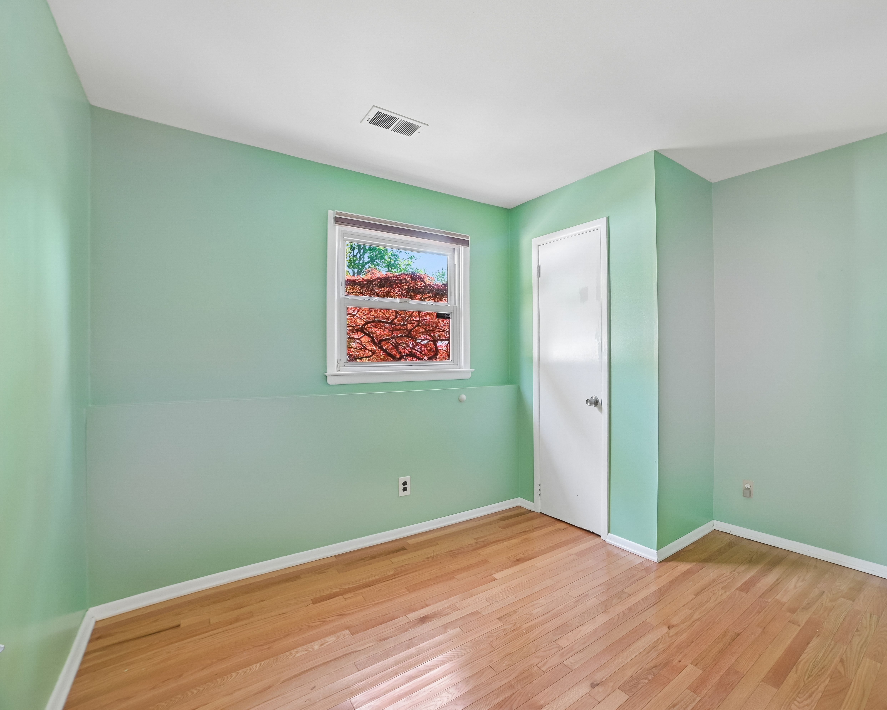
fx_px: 420
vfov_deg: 80.4
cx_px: 540
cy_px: 353
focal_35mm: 16
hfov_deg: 91.7
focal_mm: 14
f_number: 8
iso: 800
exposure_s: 1/15
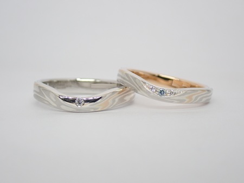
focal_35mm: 77
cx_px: 122
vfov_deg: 19.1
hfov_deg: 25.3
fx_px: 542
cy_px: 92
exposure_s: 1/100
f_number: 4.1
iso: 200
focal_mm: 13.65
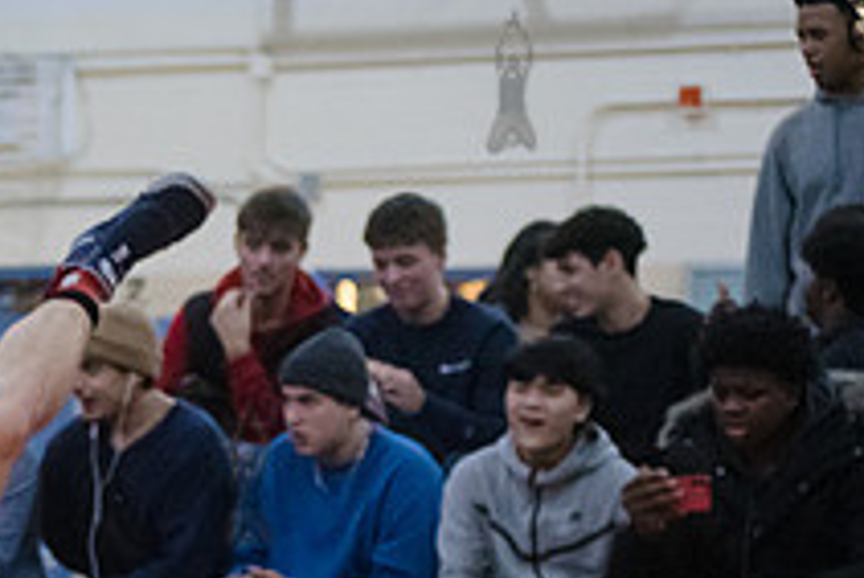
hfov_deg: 9.2
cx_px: -283
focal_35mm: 220
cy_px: 674
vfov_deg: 6.2
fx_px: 5283
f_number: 3.2
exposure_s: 1/320
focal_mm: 80
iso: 8000
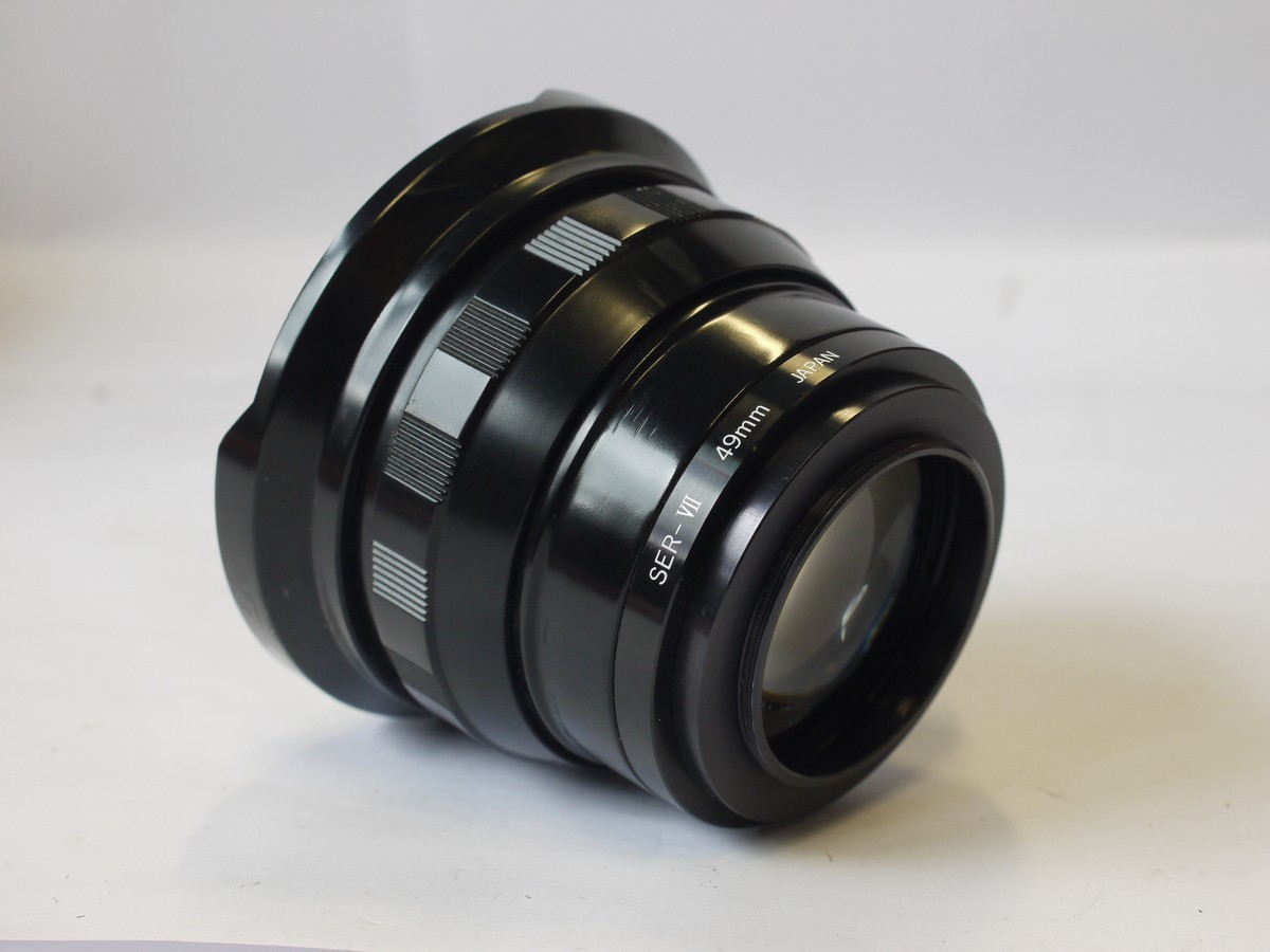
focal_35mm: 60
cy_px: 476
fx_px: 2201
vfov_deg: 24.4
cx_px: 635
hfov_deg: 32.2
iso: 400
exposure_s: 1/50
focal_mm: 30
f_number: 7.1
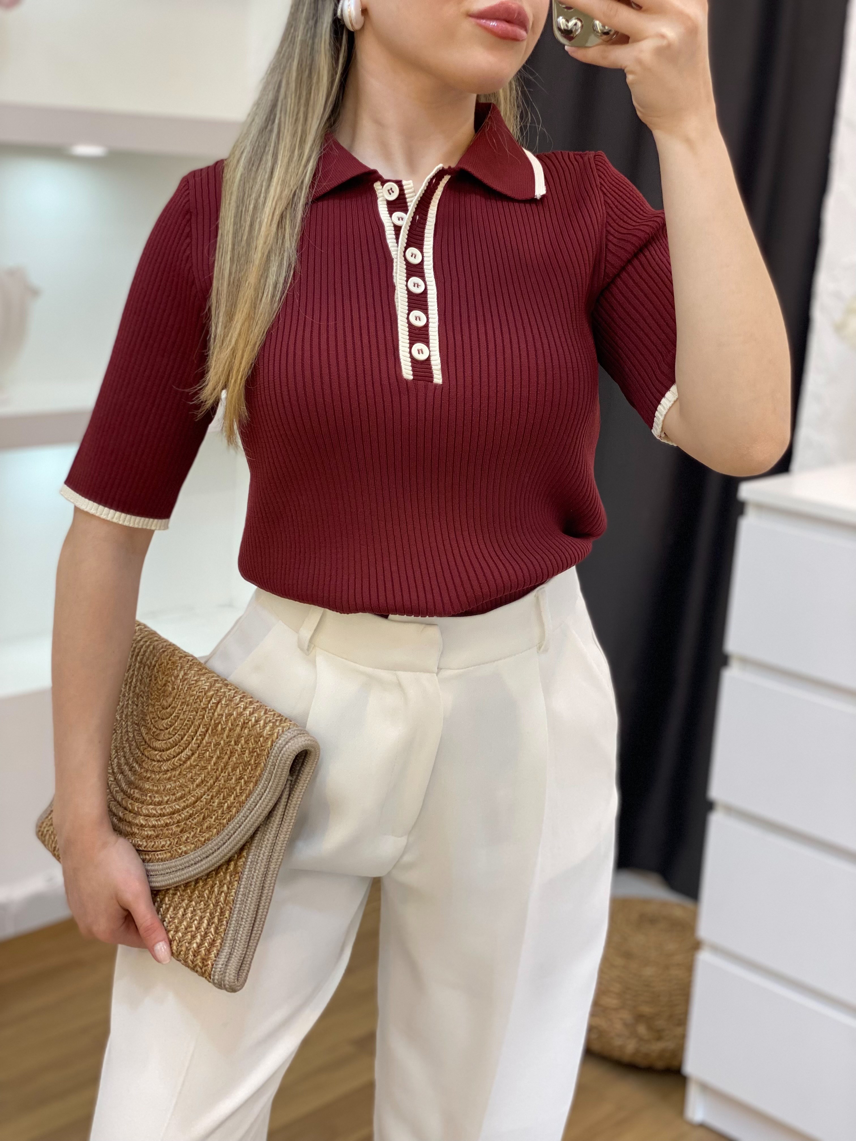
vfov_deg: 36.8
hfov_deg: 28.0
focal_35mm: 52
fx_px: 1715
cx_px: 428
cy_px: 570
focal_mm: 6
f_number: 2
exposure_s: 1/100
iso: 100
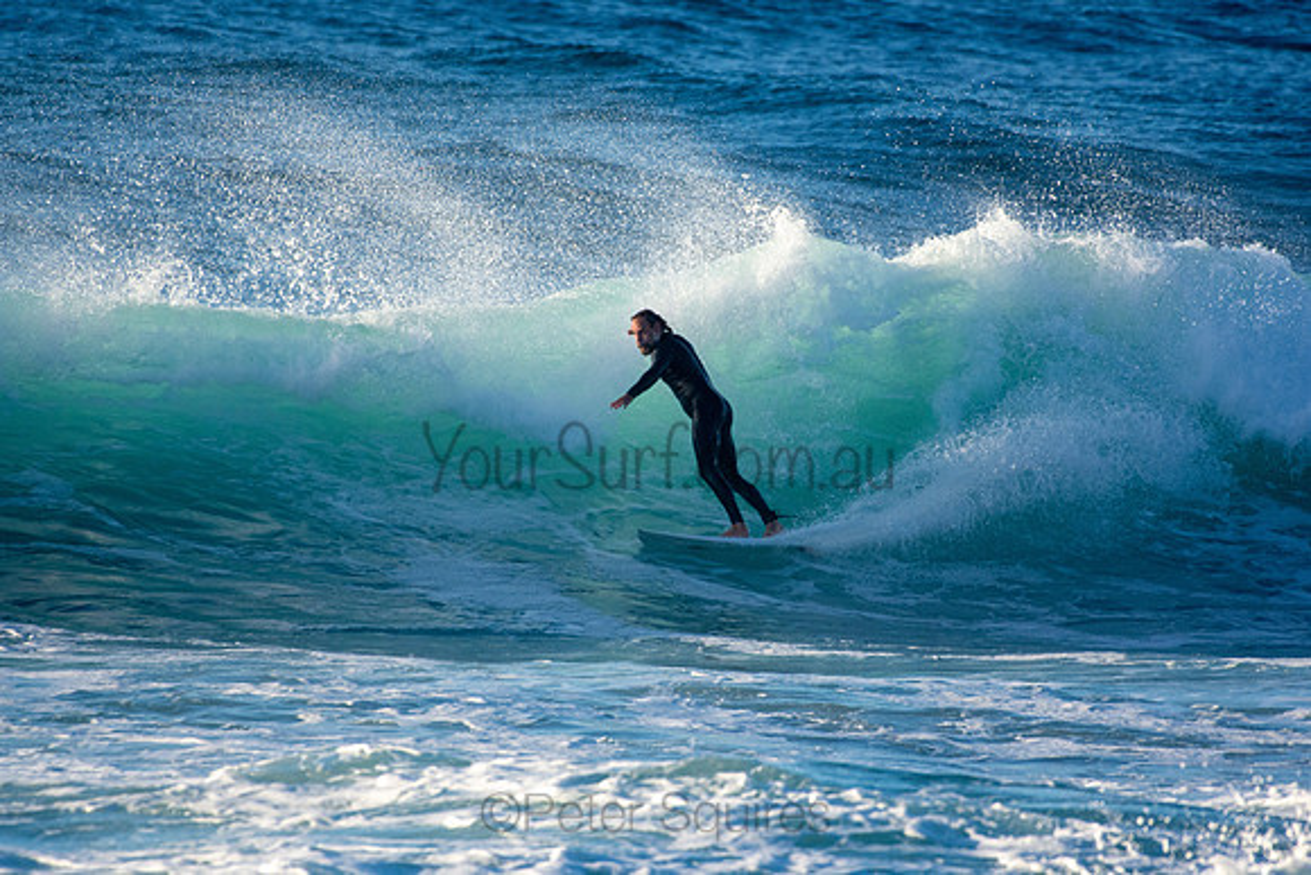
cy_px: 438
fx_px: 27318
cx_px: 656
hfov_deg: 2.7
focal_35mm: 750
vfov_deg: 1.8
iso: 640
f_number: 5.6
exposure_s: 1/2000
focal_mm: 500
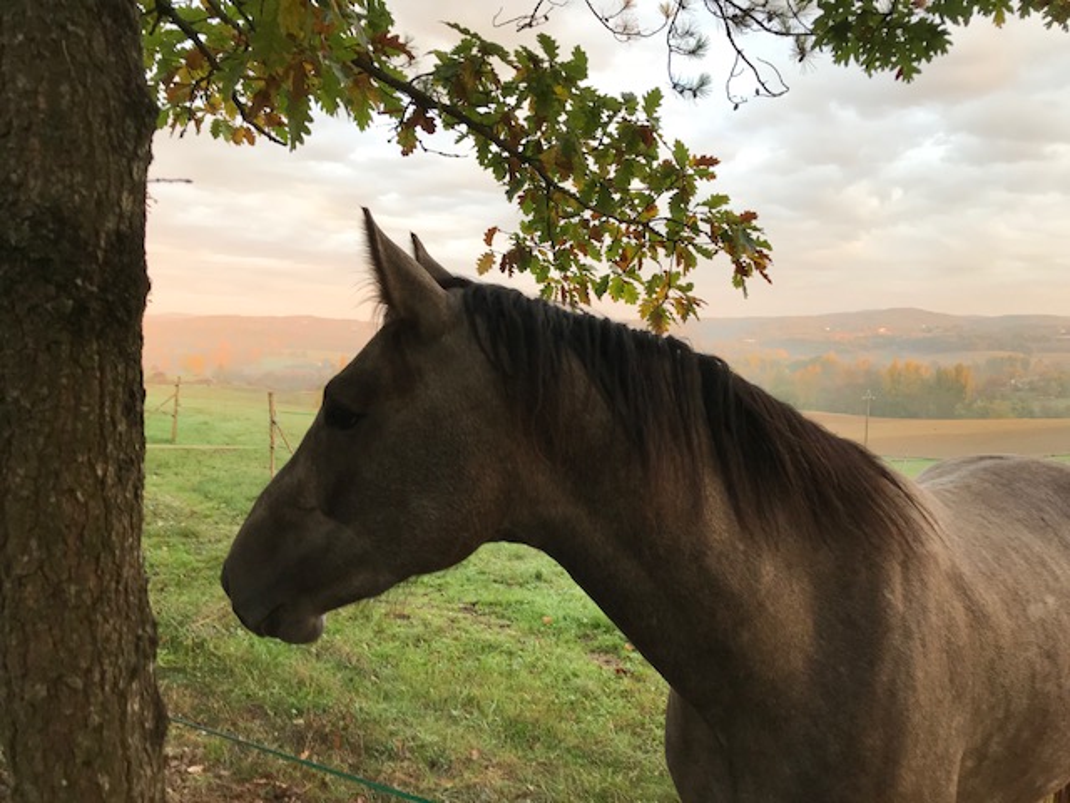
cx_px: 535
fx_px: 865
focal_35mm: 28
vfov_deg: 49.7
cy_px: 402
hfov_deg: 63.4
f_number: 1.8
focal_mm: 3.99
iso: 25
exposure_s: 1/50
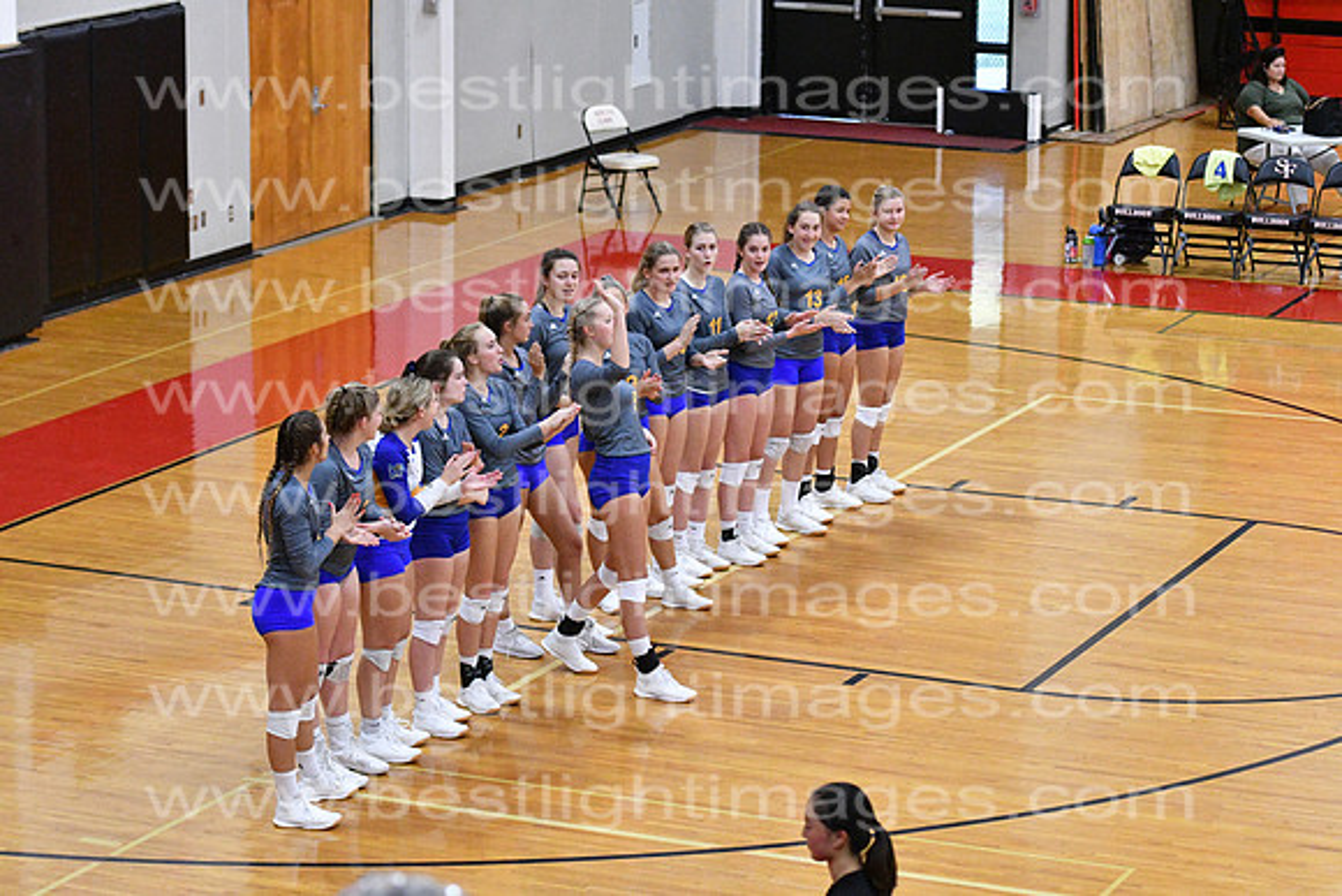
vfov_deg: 13.0
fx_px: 3915
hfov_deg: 19.5
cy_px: 448
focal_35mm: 105
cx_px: 671
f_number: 3.2
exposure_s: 1/1000
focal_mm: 70
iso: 8000
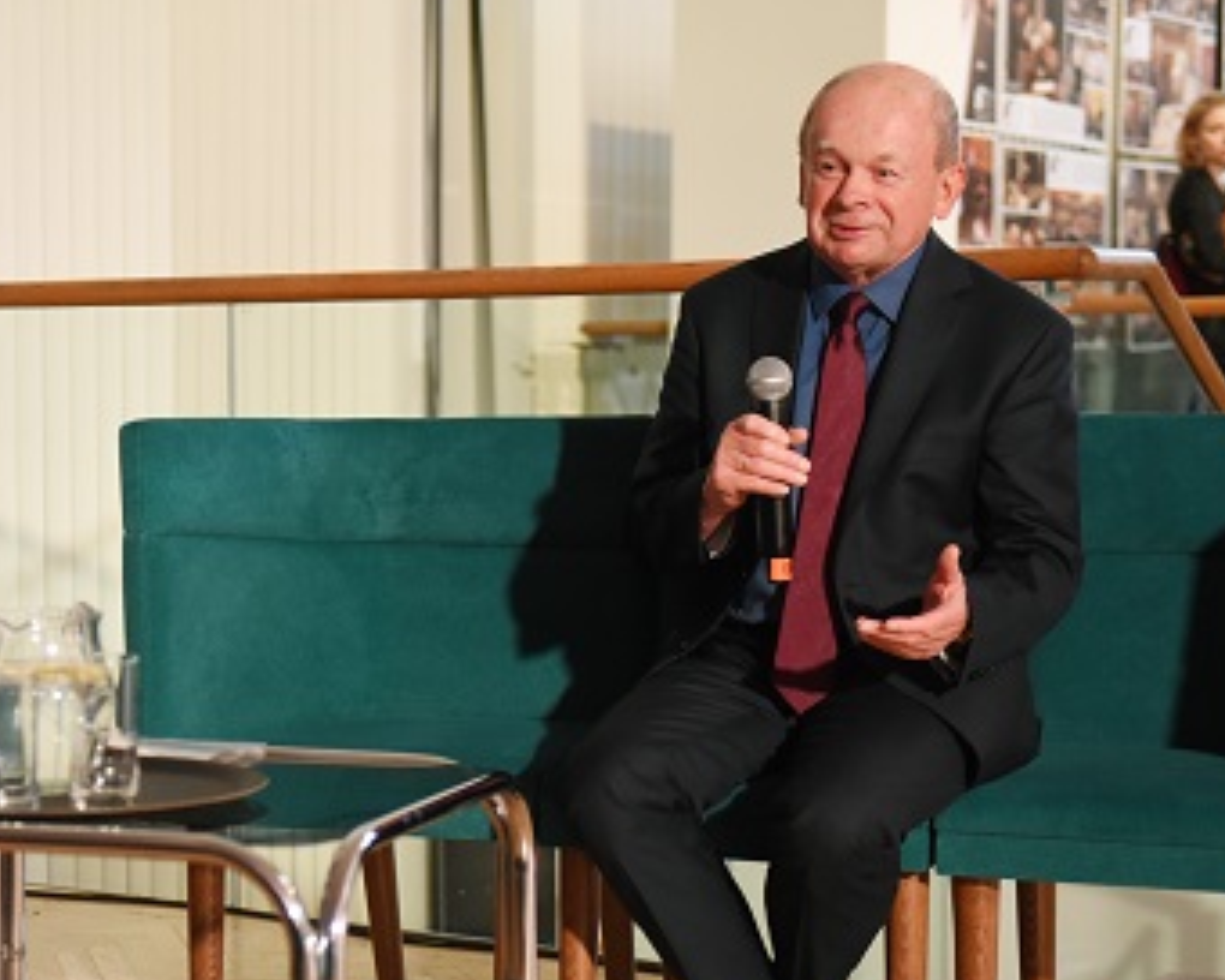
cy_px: 594
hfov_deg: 22.9
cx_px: 213
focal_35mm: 82
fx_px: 2973
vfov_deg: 18.7
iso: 3200
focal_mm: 50
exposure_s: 1/200
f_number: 2.8
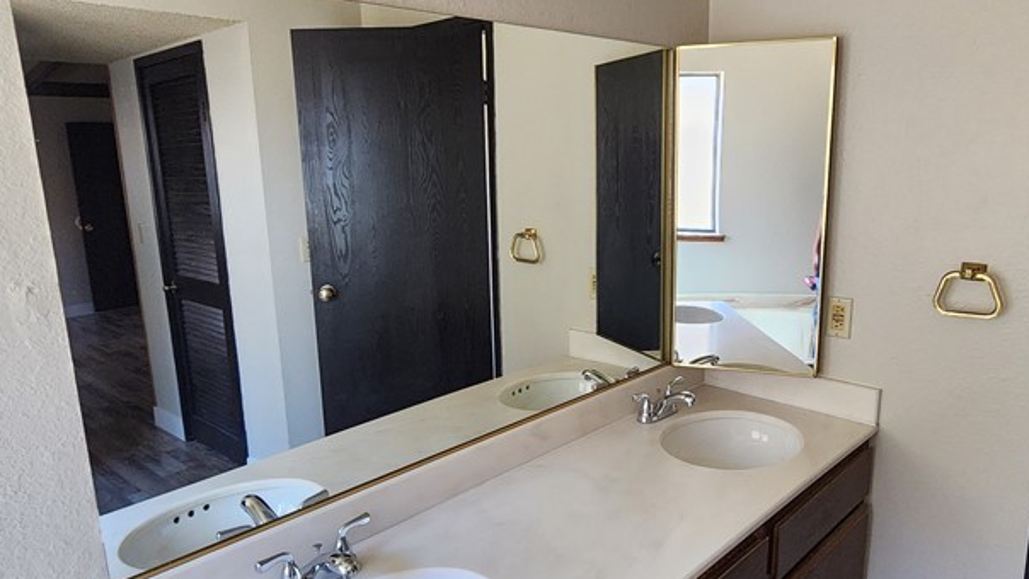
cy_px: 312
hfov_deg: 76.2
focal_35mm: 24
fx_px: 655
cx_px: 547
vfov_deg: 47.7
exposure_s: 1/60
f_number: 2.2
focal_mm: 2.2
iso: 400
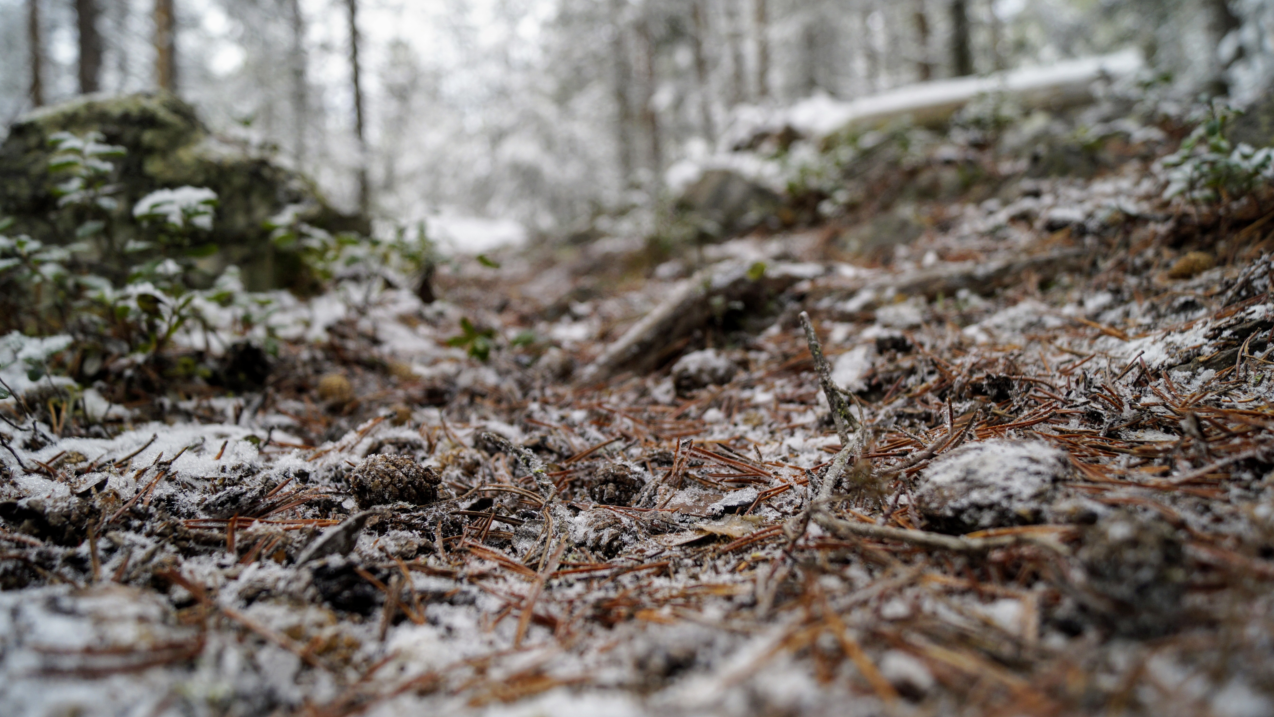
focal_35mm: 32
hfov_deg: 61.0
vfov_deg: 36.7
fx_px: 1081
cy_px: 374
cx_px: 647
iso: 200
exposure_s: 1/160
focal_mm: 20
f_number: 4
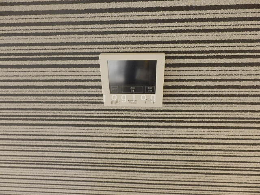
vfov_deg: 56.8
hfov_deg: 71.6
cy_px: 98
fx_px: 180
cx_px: 130
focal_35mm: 24
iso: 640
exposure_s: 1/30
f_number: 3
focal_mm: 4.2
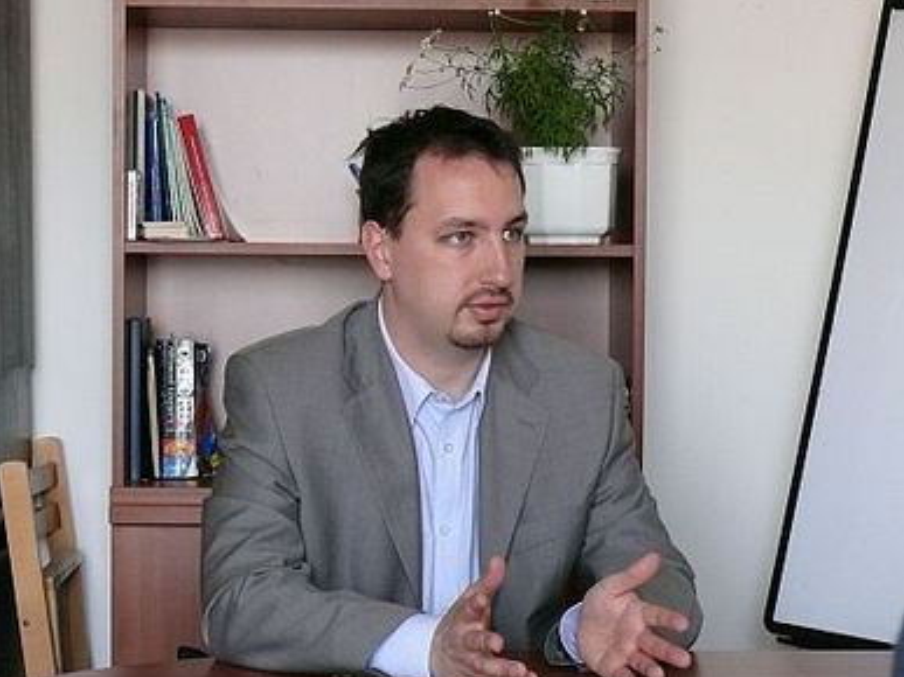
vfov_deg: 16.4
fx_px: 2350
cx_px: 456
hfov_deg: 21.8
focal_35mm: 90
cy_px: 348
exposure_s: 1/60
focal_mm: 12.2
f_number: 3.2
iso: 400
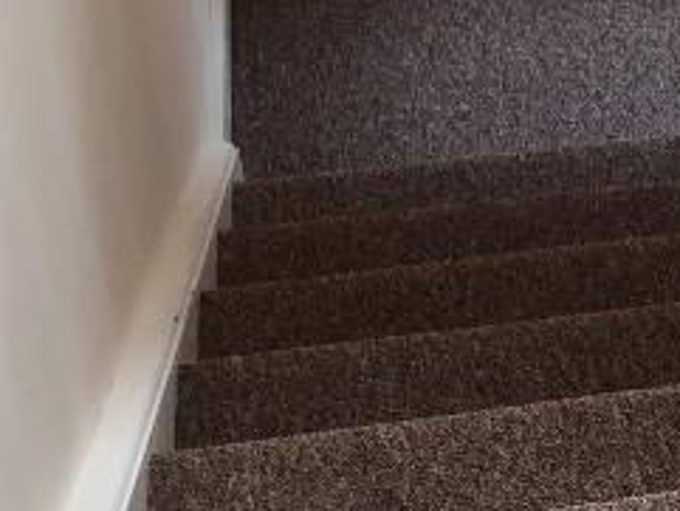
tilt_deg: -44.8
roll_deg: -7.4
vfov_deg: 11.5
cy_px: -296
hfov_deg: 15.1
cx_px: 945
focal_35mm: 123
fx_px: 2417
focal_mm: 4.15
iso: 40
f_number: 2.2
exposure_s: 1/50
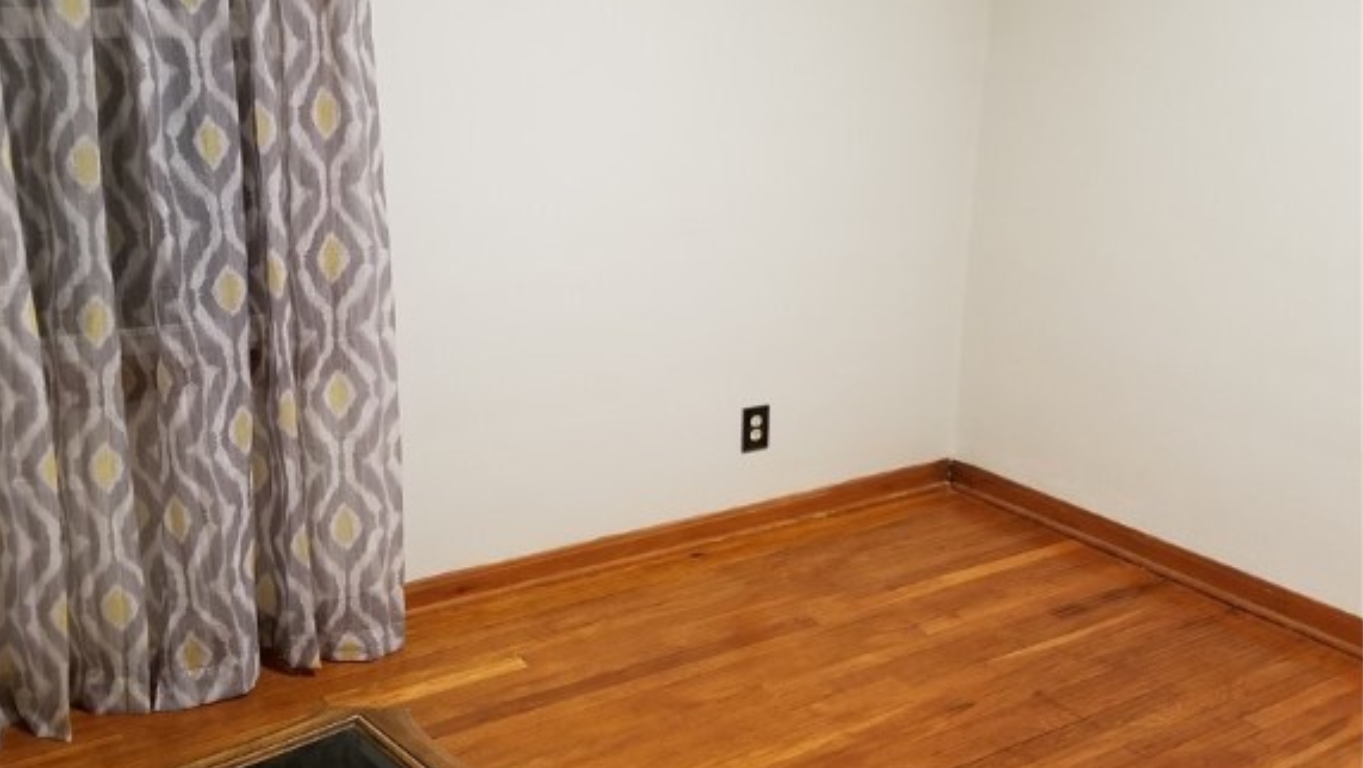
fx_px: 1374
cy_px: 374
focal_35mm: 38
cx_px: 679
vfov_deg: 31.2
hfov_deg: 52.8
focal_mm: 4.25
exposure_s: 1/17
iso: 200
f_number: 1.7
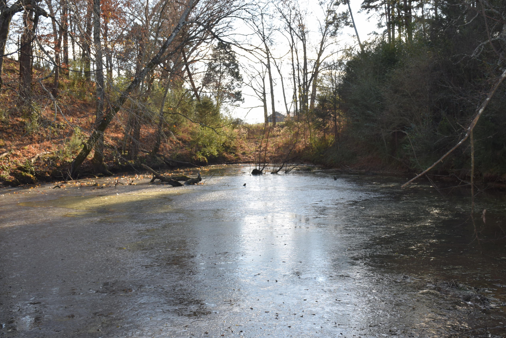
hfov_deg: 42.7
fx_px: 647
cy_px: 168
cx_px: 267
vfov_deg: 29.3
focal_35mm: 46
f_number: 6.3
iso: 100
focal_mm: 26
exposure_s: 1/160
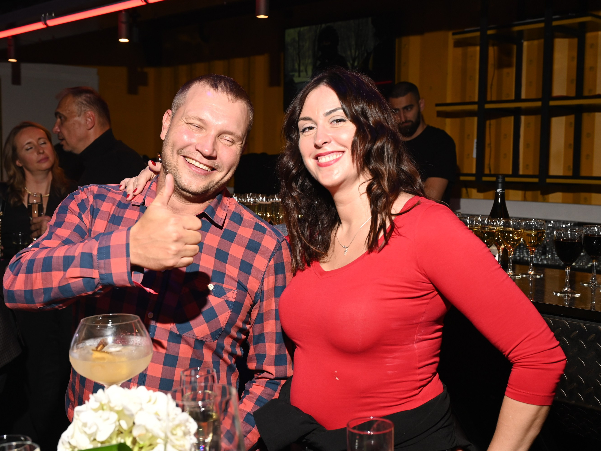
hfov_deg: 41.2
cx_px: 291
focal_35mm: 46
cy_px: 227
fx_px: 799
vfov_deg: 31.5
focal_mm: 42
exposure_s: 1/160
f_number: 6.3
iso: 640
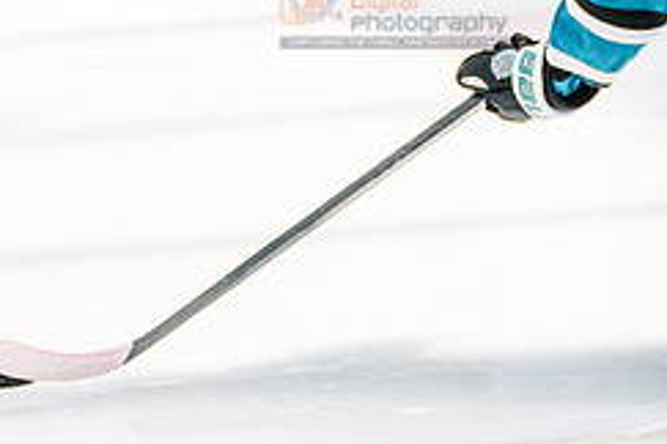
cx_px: 398
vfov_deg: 2.3
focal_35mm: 603
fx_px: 11171
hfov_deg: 3.4
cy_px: -14
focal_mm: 186
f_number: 3.5
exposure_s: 1/2500
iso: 1250
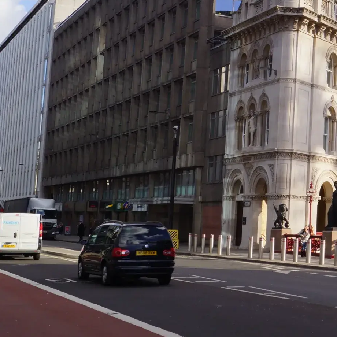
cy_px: 97
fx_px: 859
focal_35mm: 78
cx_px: 450
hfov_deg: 20.1
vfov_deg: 22.1
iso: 100
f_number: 11
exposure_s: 1/100
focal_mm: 22
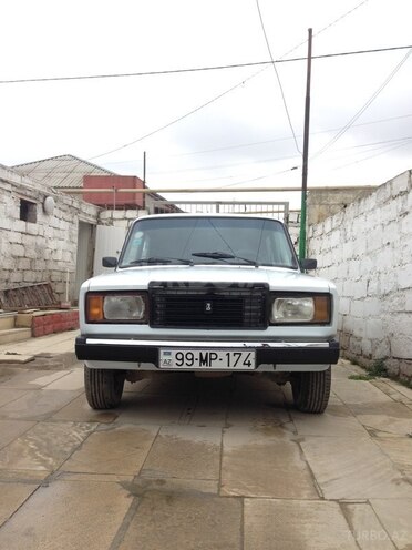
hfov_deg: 42.9
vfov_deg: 55.4
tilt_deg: +1.9
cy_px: 275
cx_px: 206
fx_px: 524
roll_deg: -0.7
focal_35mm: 33
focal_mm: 4.12
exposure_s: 1/475
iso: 50
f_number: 2.4
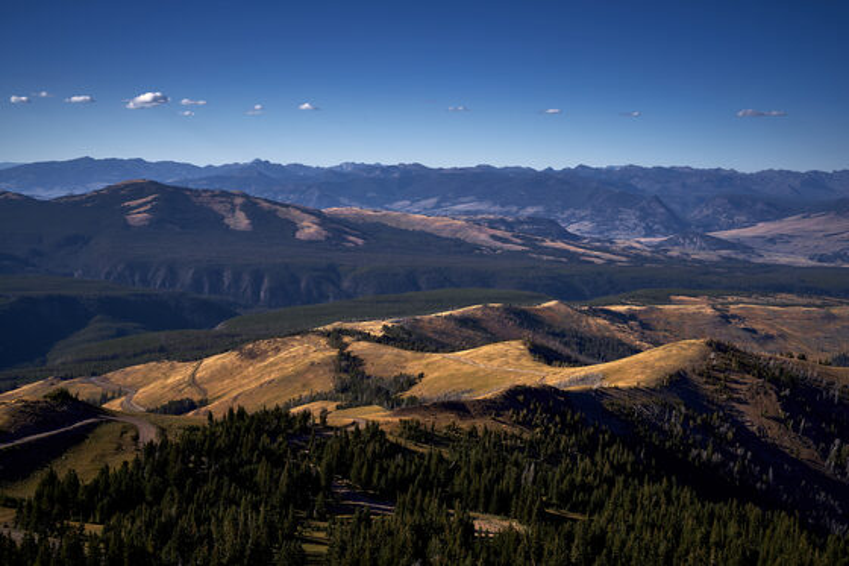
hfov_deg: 43.6
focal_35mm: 45
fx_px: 1061
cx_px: 424
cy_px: 283
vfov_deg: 29.8
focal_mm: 45
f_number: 11
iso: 100
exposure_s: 1/200
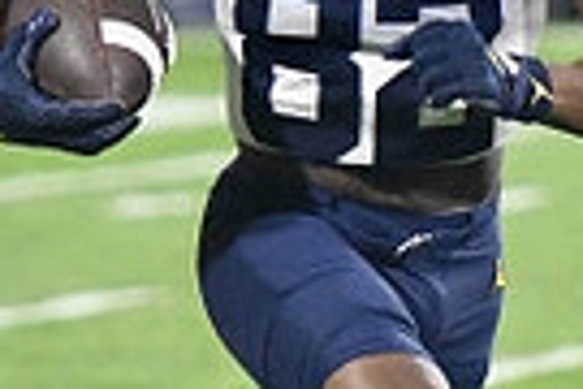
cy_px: 333
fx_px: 14639
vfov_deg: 1.5
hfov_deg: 2.3
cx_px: 458
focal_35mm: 904
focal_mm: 140
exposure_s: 1/1000
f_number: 2.8
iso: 2500
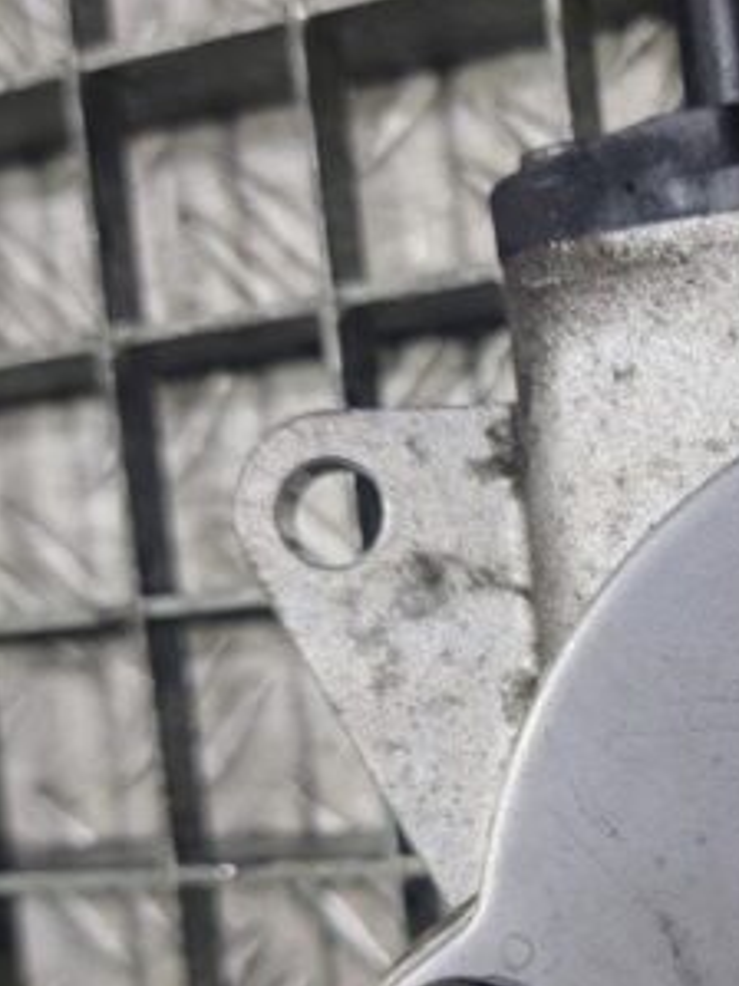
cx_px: 825
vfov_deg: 28.7
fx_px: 1908
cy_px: 679
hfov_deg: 20.8
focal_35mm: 67
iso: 125
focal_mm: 5.23
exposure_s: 1/50
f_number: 1.8
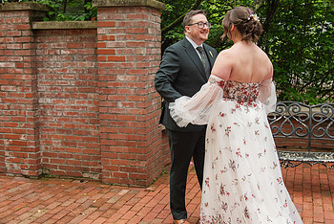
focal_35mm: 44
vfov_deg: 30.6
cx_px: 195
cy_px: 106
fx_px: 409
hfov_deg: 44.3
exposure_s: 1/400
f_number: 4
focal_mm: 24
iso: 220
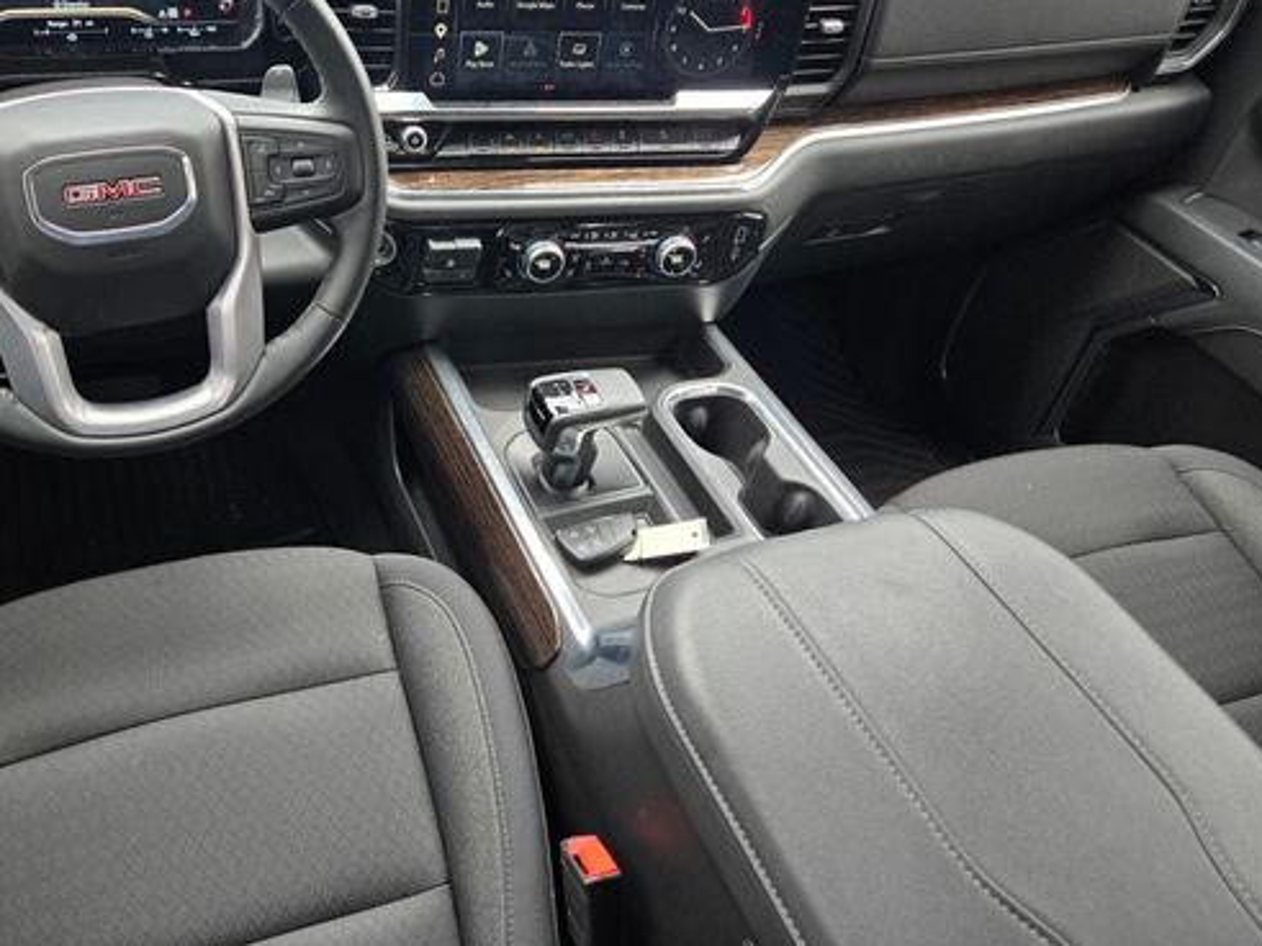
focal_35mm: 30
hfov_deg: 59.0
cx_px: 452
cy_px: 360
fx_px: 1093
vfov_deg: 46.4
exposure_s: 1/180
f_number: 1.8
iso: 100
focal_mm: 5.4
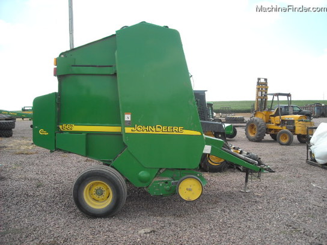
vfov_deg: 40.7
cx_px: 164
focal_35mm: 35
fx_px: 331
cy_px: 122
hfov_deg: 52.6
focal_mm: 5.7
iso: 64
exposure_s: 1/369
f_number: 2.8
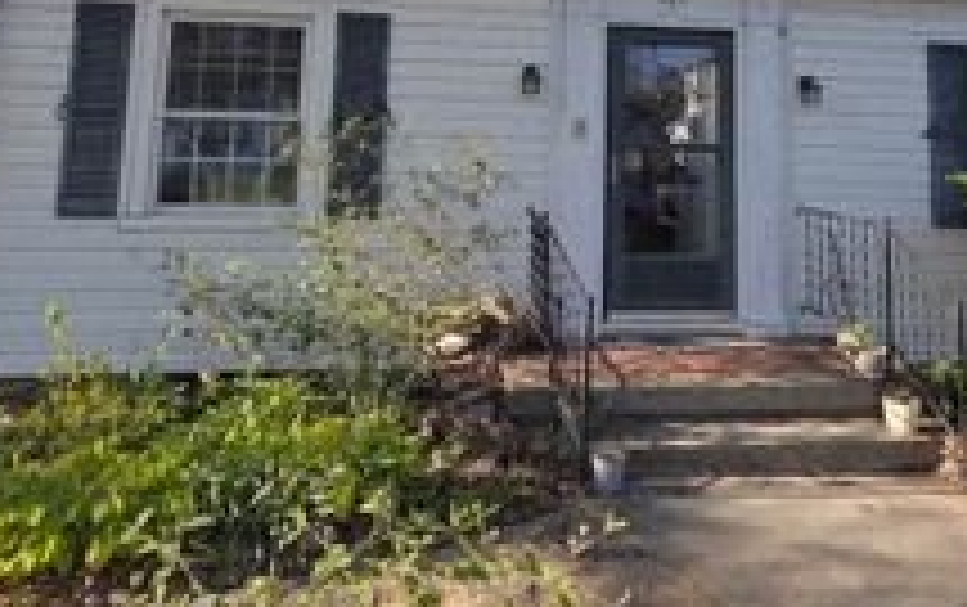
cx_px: 558
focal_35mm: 32
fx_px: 844
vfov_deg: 36.6
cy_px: 38
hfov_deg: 59.3
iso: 40
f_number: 1.9
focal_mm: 2.2
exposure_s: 1/662
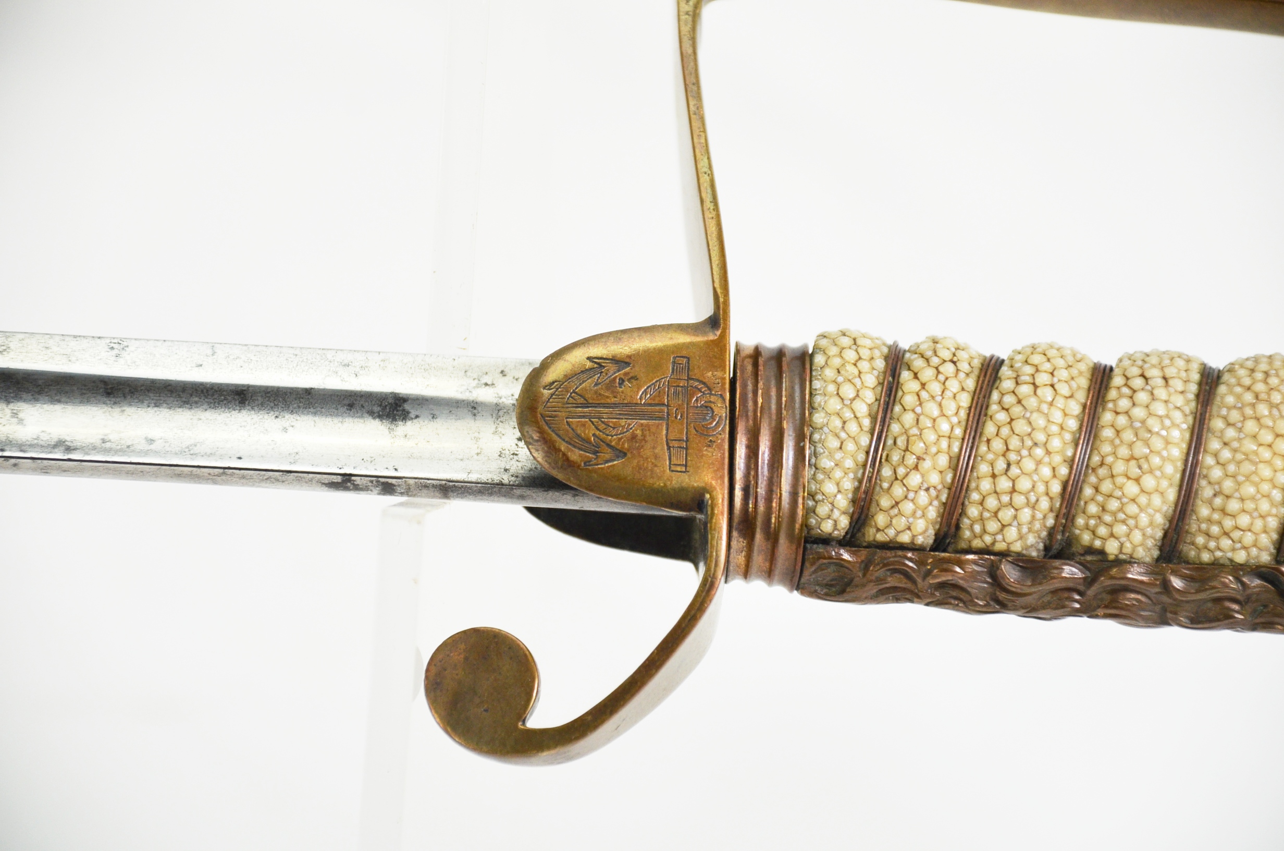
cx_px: 642
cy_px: 426
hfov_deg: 10.2
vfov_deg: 6.8
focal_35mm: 202
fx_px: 7208
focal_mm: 135
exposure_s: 1/250
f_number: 5.6
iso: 560
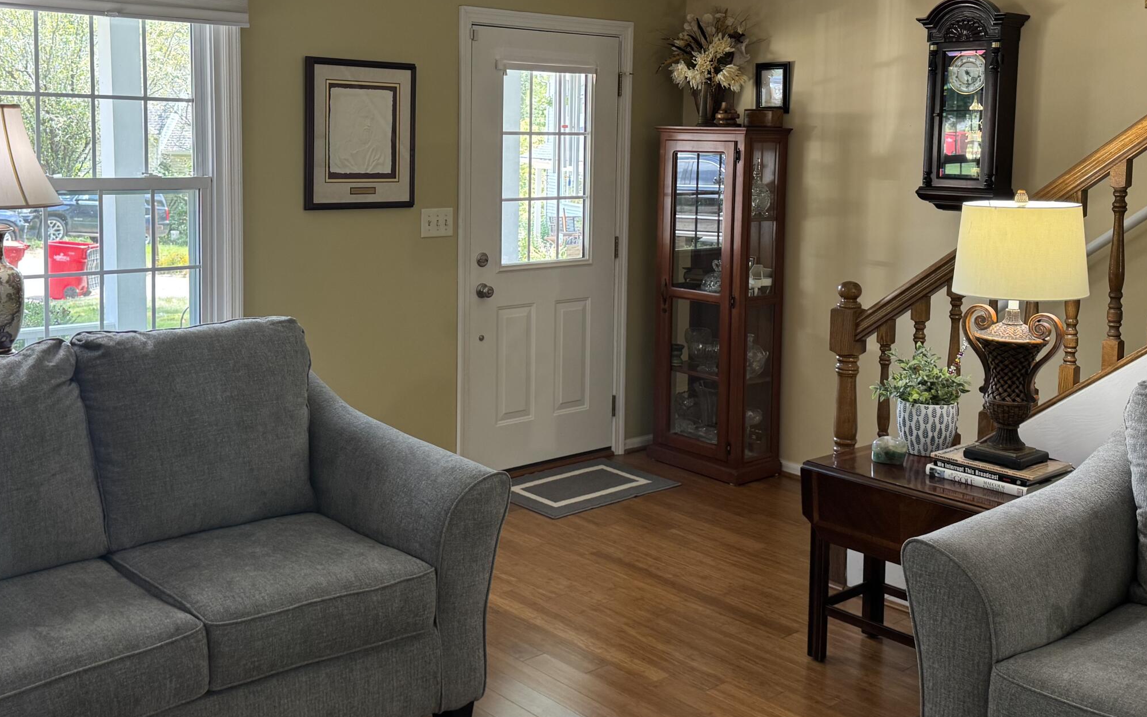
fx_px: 1188
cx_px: 494
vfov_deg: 33.3
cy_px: 243
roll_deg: +0.0
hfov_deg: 51.4
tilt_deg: -5.5
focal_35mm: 38
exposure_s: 1/60
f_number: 1.78
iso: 125
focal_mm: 6.76
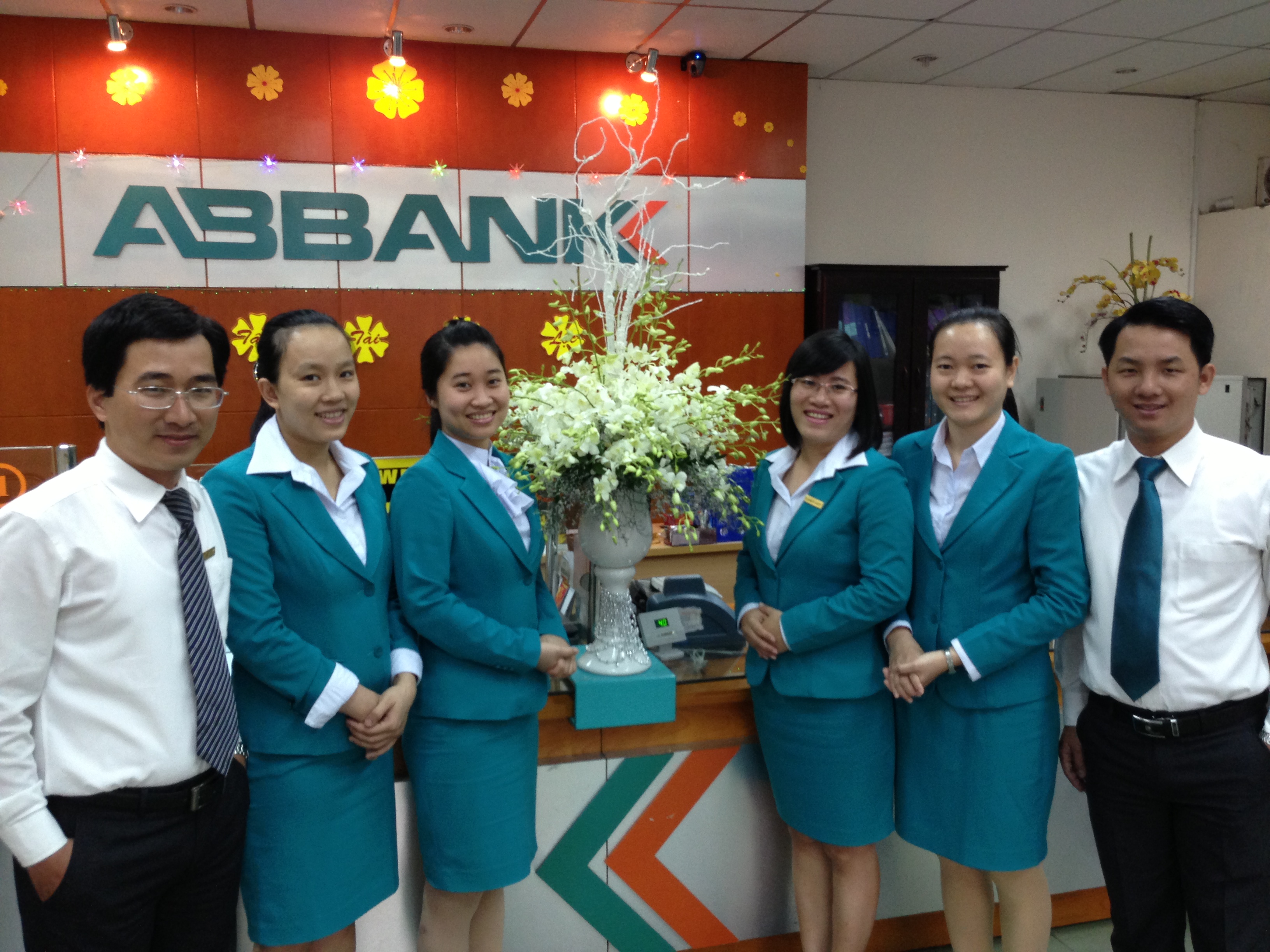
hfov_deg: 55.4
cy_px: 476
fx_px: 1211
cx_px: 635
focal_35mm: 33
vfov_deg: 42.9
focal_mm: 4.13
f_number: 2.4
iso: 125
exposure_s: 1/20
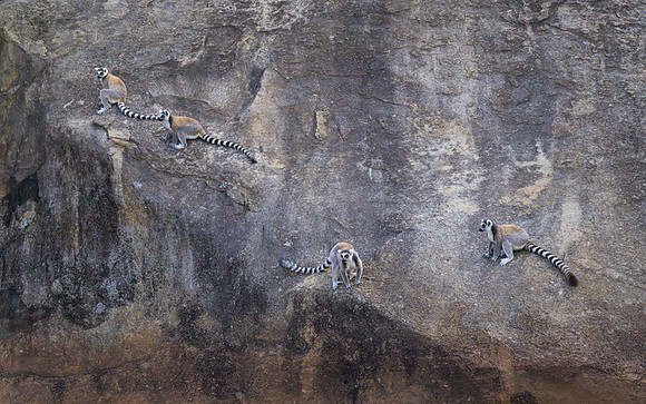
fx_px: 1886
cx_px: 212
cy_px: 138
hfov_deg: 19.4
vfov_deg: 12.2
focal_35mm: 107
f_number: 4
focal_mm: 70
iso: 400
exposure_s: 1/1250
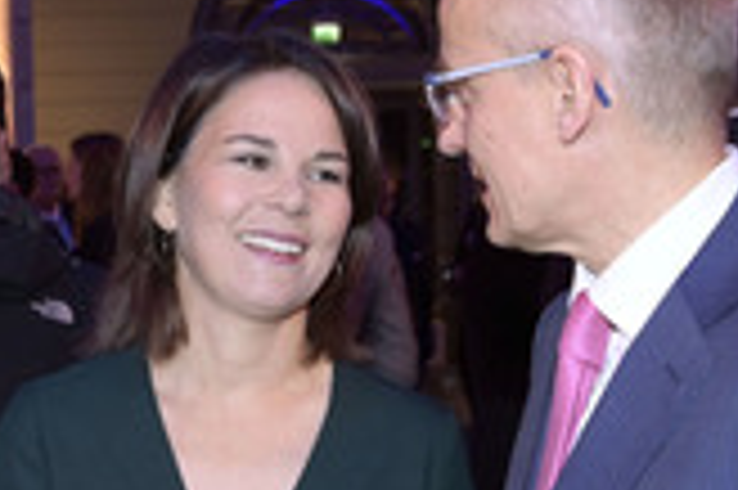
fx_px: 1802
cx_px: 173
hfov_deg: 22.9
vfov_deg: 15.2
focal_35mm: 88
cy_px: 494
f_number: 5.6
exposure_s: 1/30
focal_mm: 32
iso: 1600
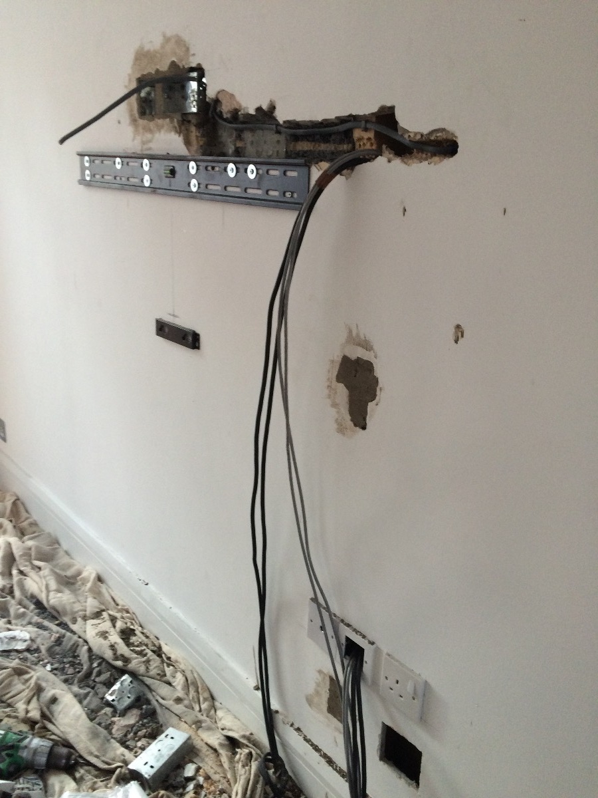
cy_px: 399
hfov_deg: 48.2
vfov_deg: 61.7
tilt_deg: -19.7
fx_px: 668
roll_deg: -1.8
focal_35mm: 29
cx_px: 299
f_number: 2.2
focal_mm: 4.15
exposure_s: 1/33
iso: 125
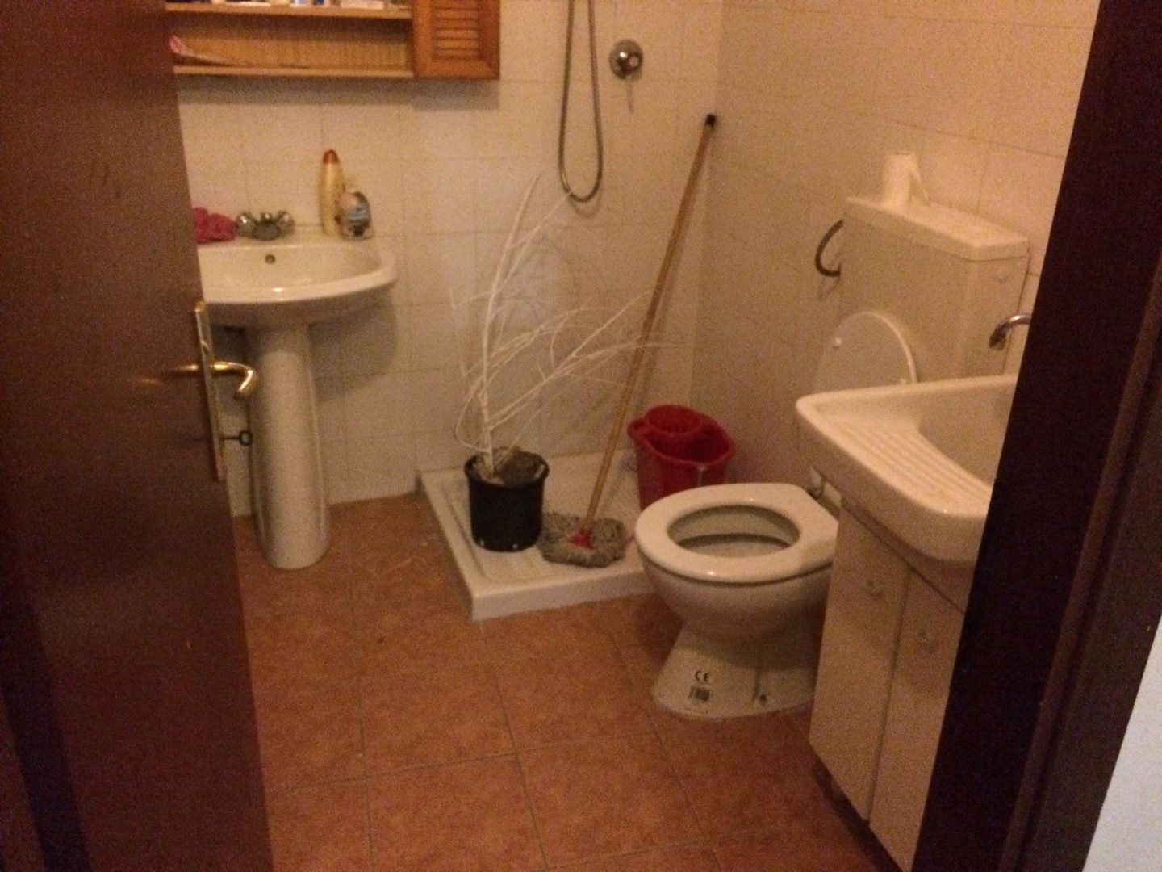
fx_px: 973
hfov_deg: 61.7
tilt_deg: -24.2
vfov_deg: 48.2
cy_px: 436
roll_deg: -1.4
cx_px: 581
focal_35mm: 29
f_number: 2.2
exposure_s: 1/17
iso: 1600
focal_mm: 4.15
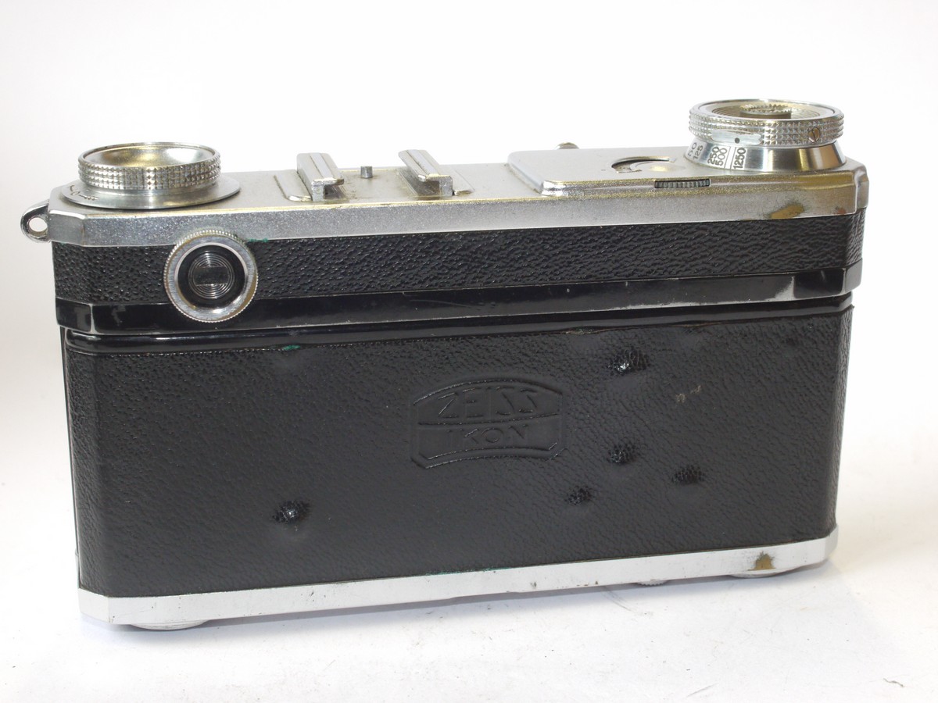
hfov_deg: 32.2
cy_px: 352
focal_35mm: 60
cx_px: 469
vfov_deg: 24.4
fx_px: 1626
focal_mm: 30
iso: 800
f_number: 10
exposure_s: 1/50
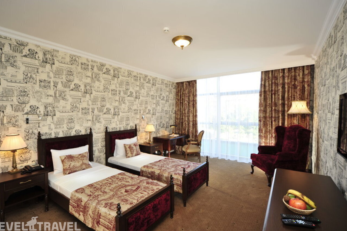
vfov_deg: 70.4
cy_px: 114
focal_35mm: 17
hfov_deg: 93.3
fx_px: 164
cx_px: 171
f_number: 9
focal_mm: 16
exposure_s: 1/8
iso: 200
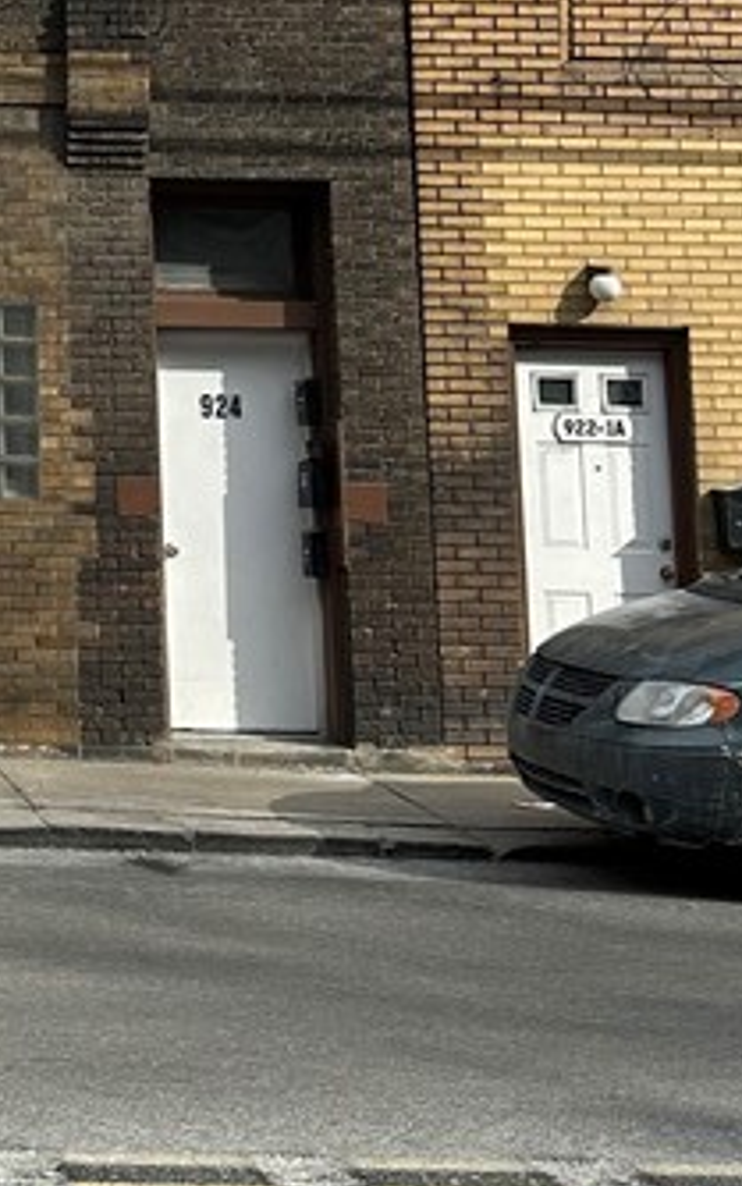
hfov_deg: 15.8
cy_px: 43
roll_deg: -0.9
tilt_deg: +9.7
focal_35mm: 78
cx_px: -256
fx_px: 2522
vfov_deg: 25.4
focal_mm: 6.86
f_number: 1.78
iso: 80
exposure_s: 1/3717
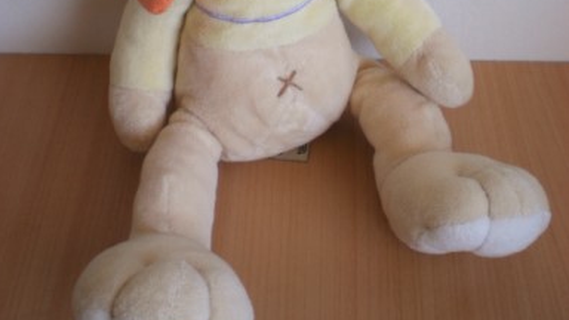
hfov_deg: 37.2
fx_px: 845
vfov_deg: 21.1
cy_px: 55
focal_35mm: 56
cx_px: 284
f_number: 3.1
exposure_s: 1/60.2
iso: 102
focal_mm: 6.3
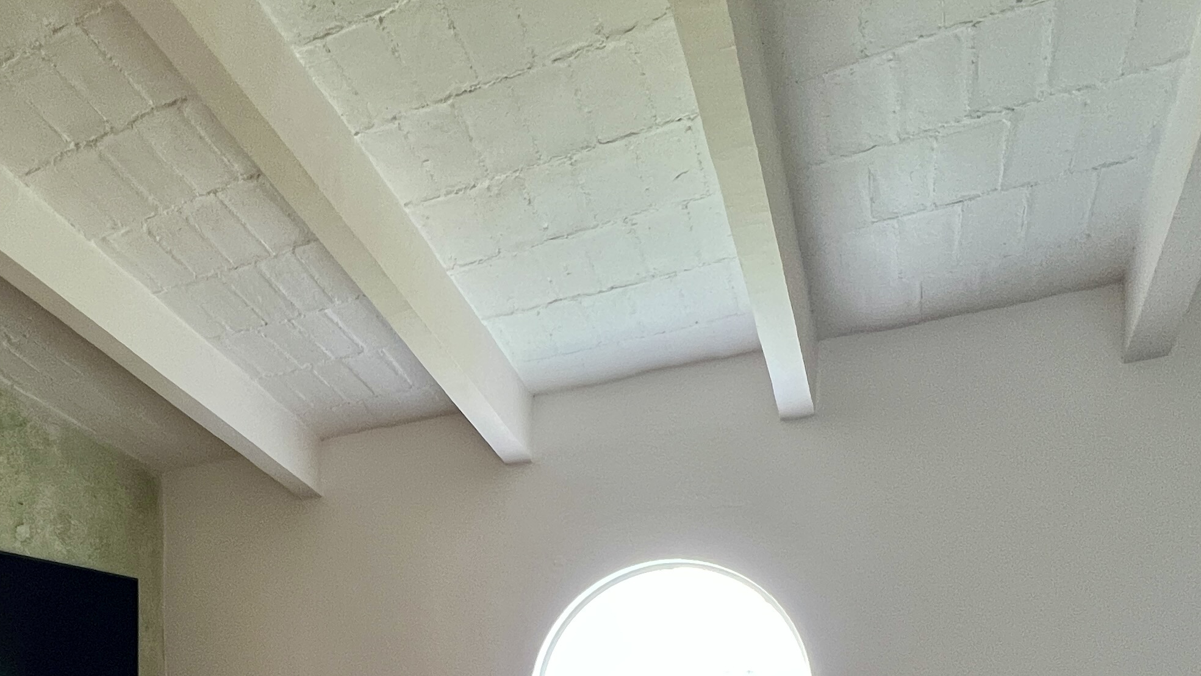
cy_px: 783
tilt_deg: -1.1
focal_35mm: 29
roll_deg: -0.4
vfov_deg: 33.7
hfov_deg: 63.0
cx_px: 332
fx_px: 924
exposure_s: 1/60
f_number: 1.8
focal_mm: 1.57
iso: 250
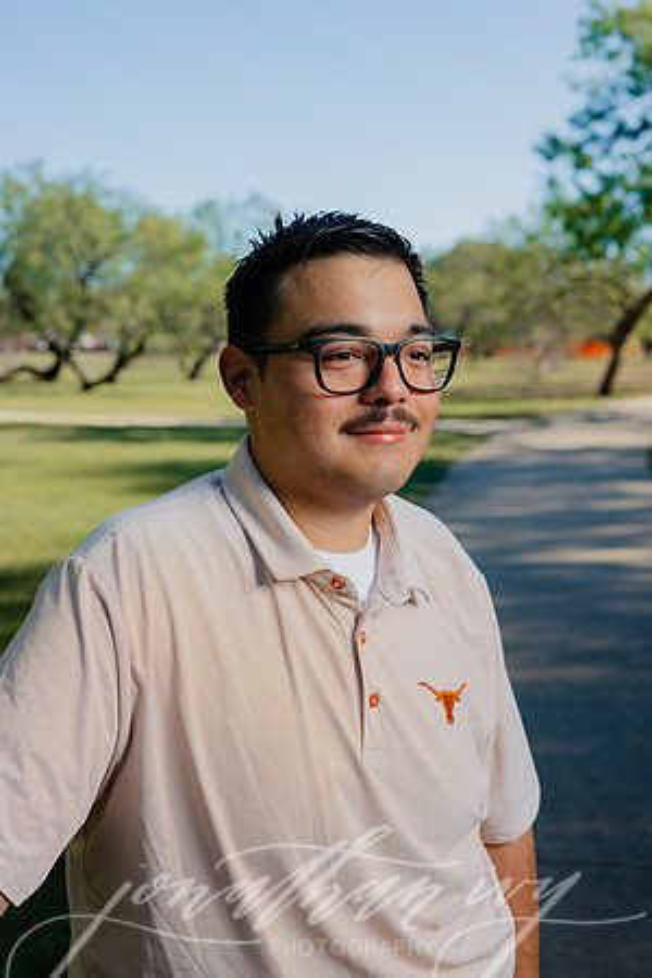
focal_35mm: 50
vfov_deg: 39.6
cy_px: 489
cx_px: 326
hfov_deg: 27.0
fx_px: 1358
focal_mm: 50
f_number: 5.6
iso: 64
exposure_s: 1/200
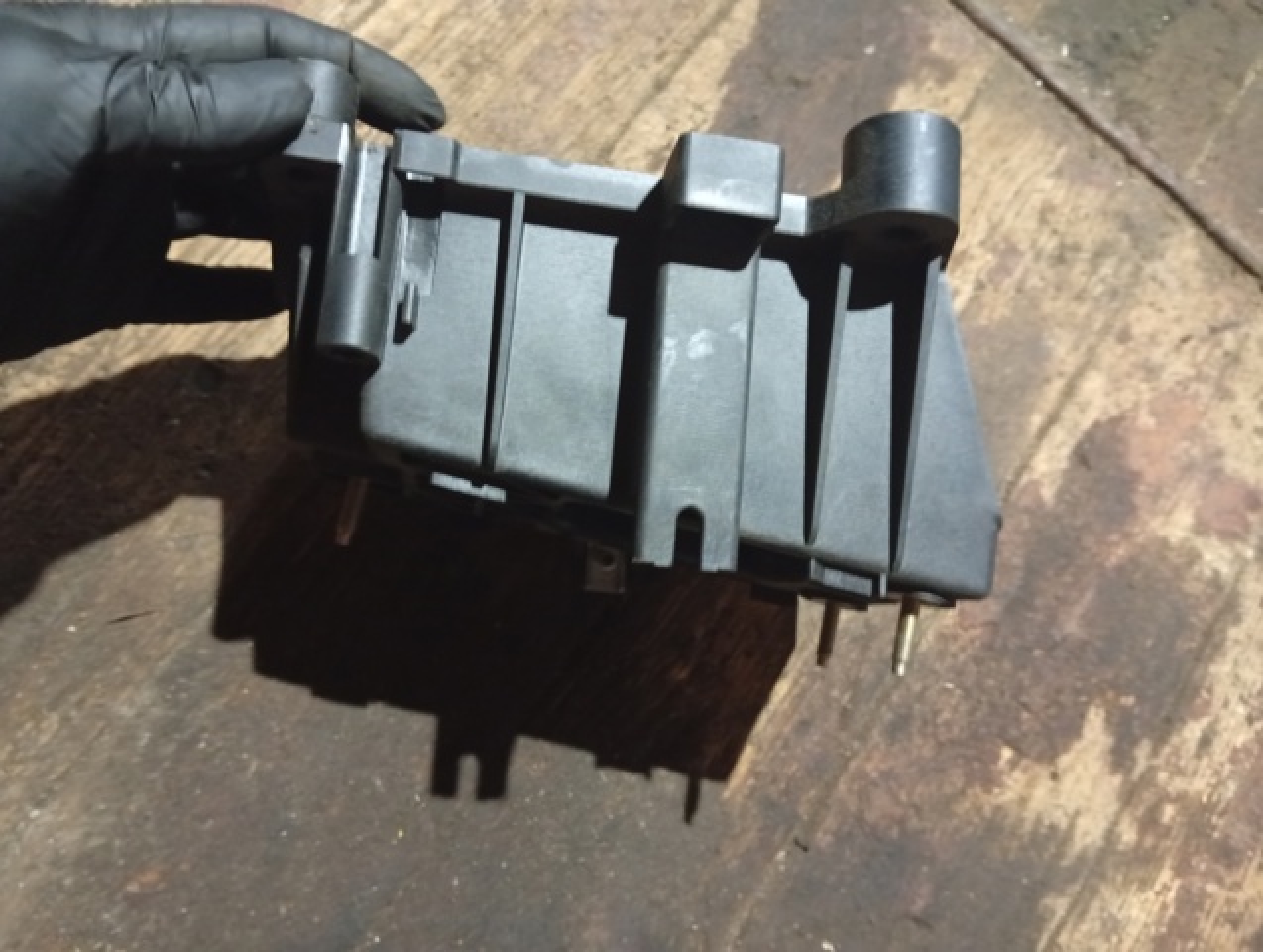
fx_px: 950
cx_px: 632
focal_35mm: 26
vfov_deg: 53.2
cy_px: 476
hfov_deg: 67.2
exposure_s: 1/16.7
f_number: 1.8
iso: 3000
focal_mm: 3.96
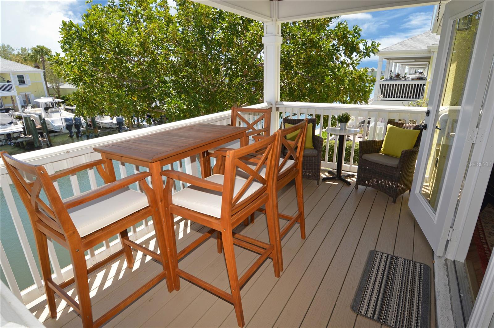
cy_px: 164
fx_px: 247
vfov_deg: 67.3
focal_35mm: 18
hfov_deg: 90.1
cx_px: 247
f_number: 6.3
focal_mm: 12
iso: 100
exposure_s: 1/160
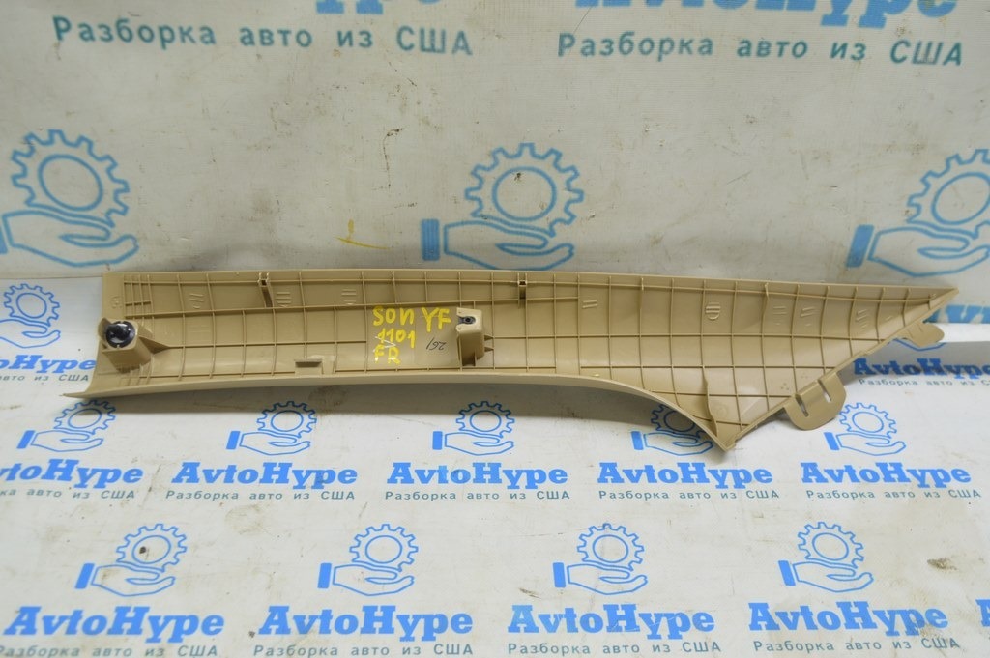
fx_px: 989
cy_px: 329
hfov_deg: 53.2
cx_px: 495
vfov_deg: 36.8
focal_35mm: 36
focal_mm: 24
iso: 400
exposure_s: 1/20
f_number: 5.6
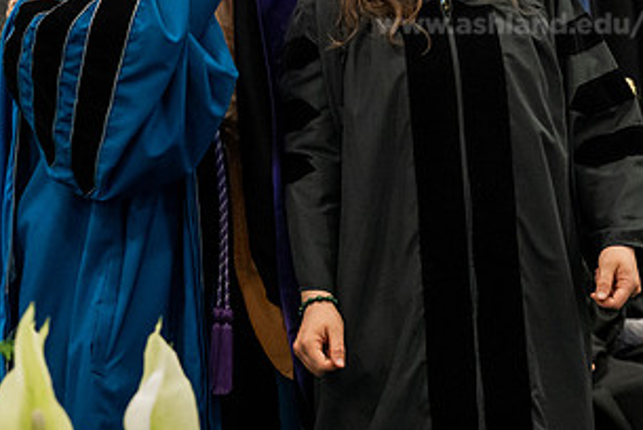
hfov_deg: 15.4
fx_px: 2378
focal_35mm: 133
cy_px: 69
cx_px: 280
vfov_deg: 10.3
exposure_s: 1/250
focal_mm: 70
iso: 6400
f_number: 5
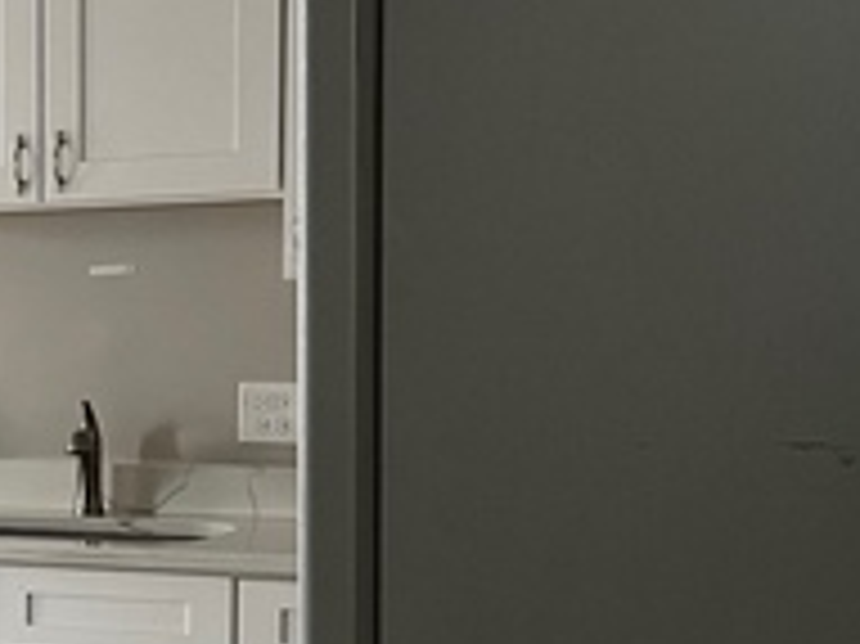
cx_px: -543
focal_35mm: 91
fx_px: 2259
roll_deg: +2.0
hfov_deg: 18.3
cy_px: 536
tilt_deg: -6.9
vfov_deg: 16.1
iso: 200
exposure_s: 1/60
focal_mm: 5.1
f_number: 1.6
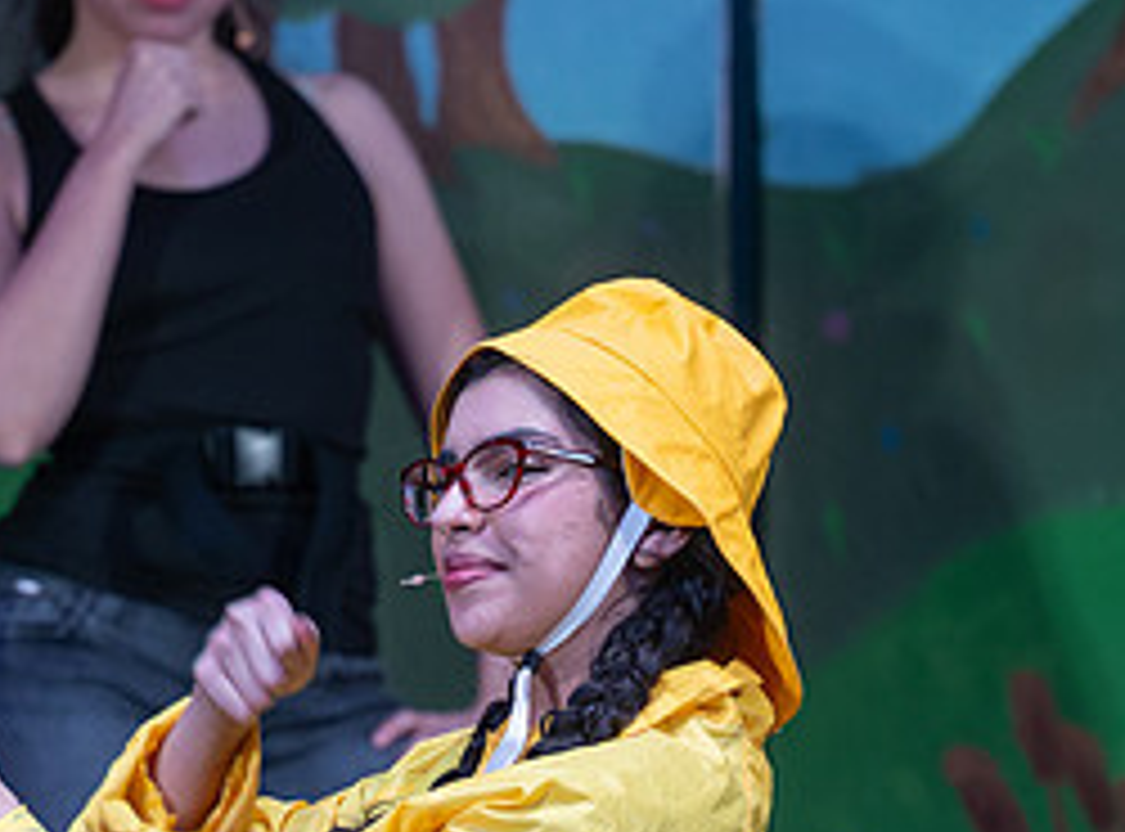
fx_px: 17078
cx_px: 229
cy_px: 1072
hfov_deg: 3.8
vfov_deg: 2.8
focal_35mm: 528
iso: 180
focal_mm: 150
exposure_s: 1/250
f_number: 2.8
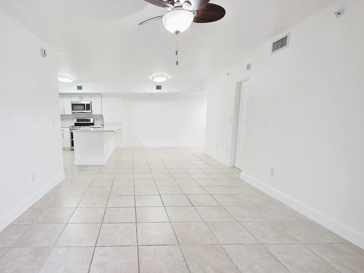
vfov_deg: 74.6
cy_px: 148
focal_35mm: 17
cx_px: 134
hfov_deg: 89.0
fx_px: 179
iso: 250
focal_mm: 2.2
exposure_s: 1/120
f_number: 1.9
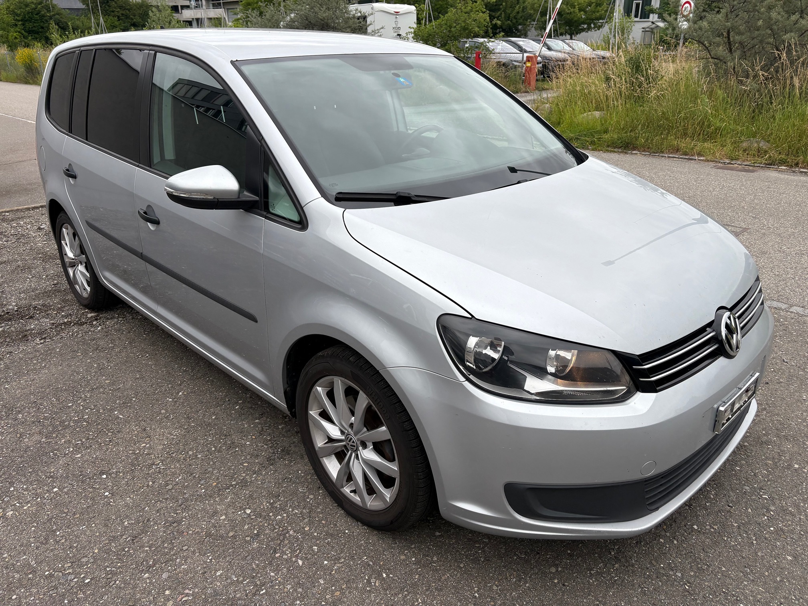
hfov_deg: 67.3
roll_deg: -0.8
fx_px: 607
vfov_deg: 53.1
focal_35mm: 26
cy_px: 303
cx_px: 404
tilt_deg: -20.8
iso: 50
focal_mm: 5.96
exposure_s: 1/747
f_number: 1.6
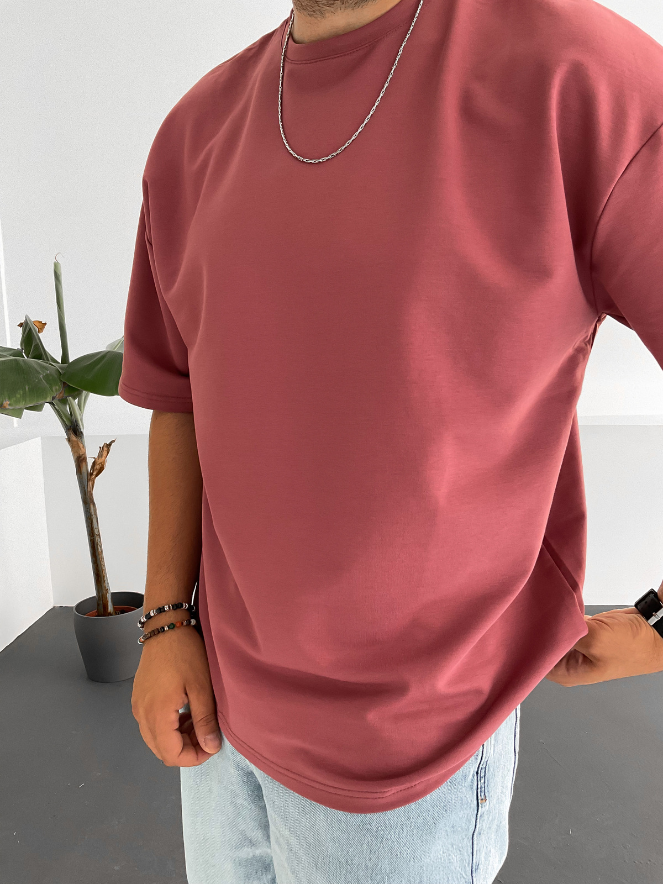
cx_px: 332
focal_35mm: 29
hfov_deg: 48.2
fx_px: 741
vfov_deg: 61.7
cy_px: 442
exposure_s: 1/80
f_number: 1.8
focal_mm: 3
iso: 64
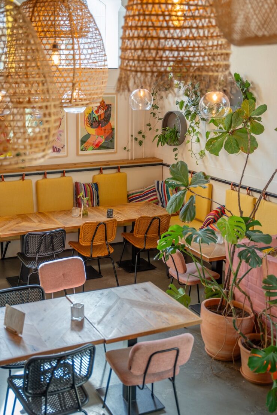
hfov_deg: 31.1
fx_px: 499
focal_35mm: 43
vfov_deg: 45.2
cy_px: 208
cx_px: 138
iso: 160
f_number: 2.8
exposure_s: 1/50
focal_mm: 43.2
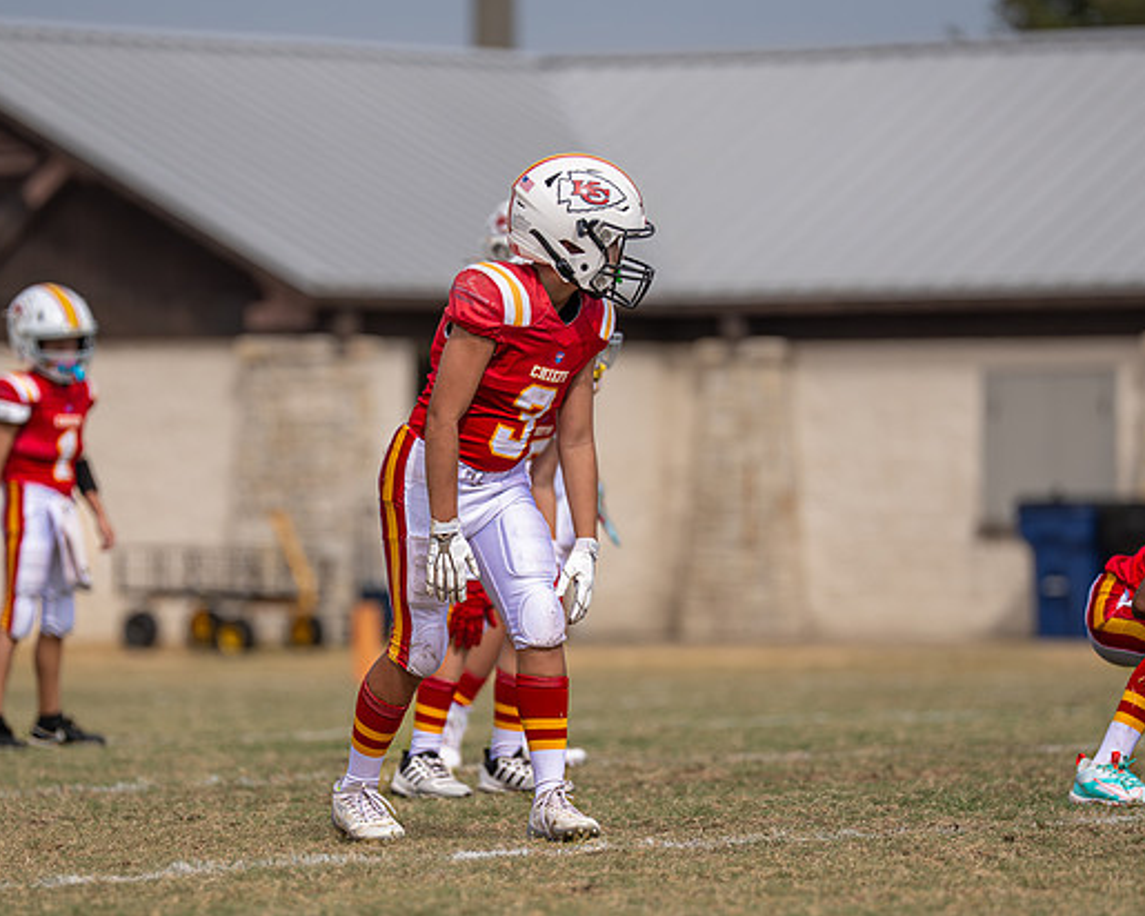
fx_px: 10946
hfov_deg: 6.0
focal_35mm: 323
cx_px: 500
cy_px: 516
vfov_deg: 4.8
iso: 160
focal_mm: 200
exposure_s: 1/6400
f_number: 2.8
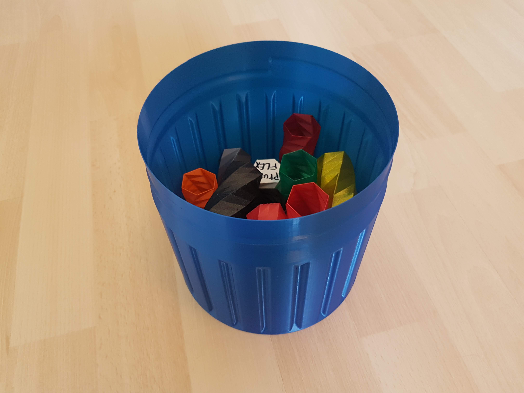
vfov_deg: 53.1
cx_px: 262
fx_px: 394
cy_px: 196
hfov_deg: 67.3
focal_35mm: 26
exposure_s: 1/20
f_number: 1.7
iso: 250
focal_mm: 4.2
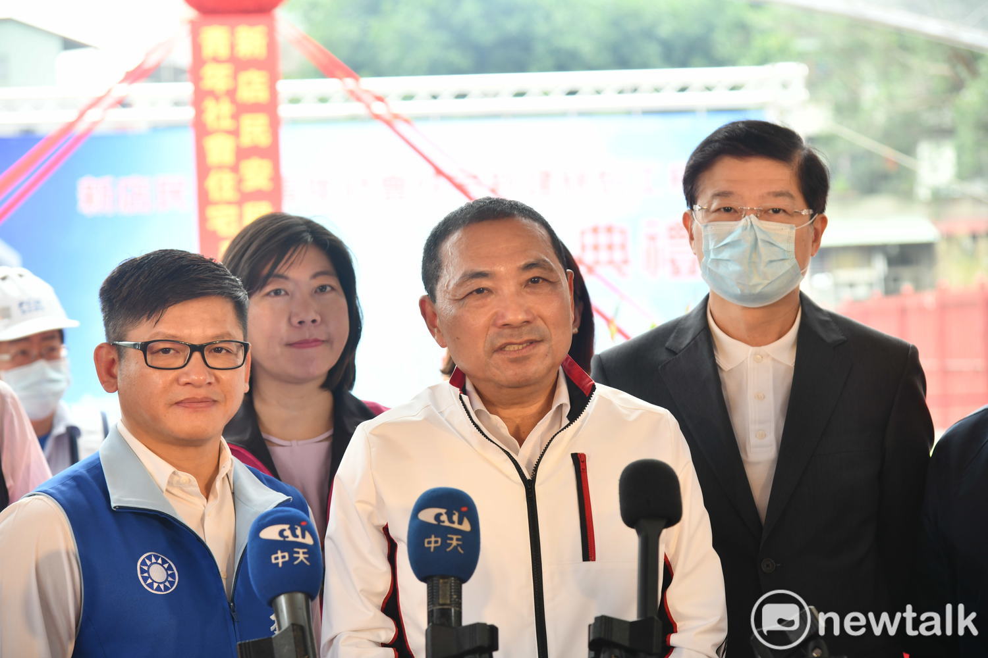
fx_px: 2525
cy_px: 329
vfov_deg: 14.9
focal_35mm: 92
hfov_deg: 22.1
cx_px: 494
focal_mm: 92
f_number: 5.6
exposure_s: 1/60
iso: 360
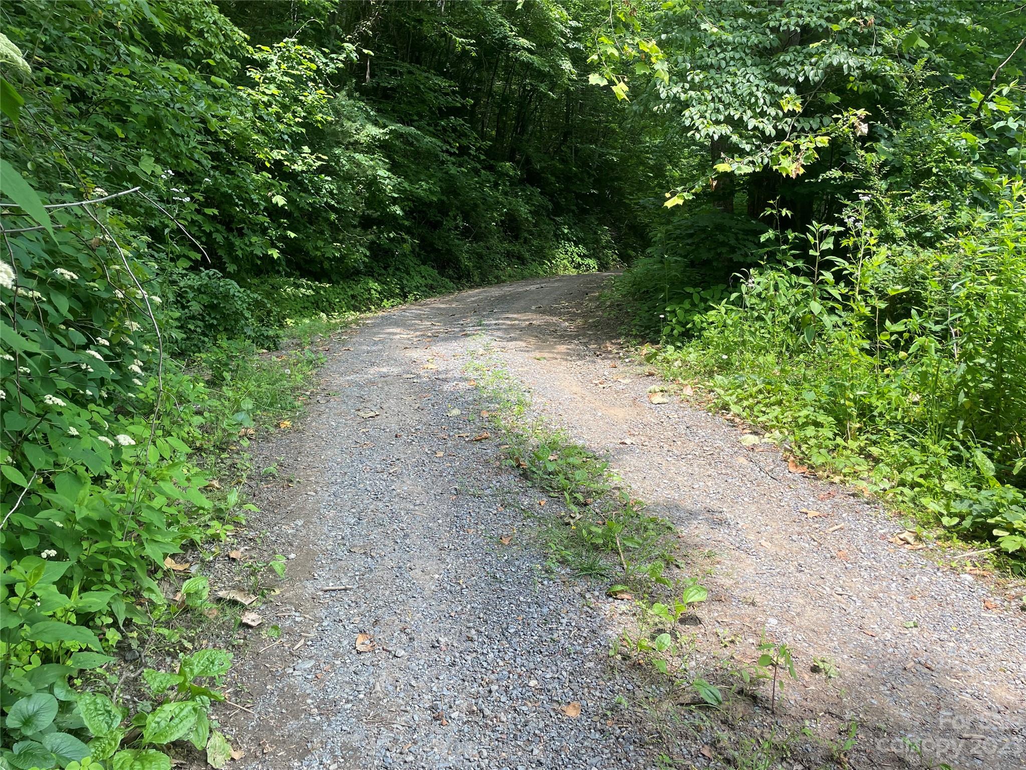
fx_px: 771
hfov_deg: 67.3
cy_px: 385
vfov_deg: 53.1
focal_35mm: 26
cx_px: 513
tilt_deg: +1.3
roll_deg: +0.2
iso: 32
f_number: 1.6
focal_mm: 4.2
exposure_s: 1/518
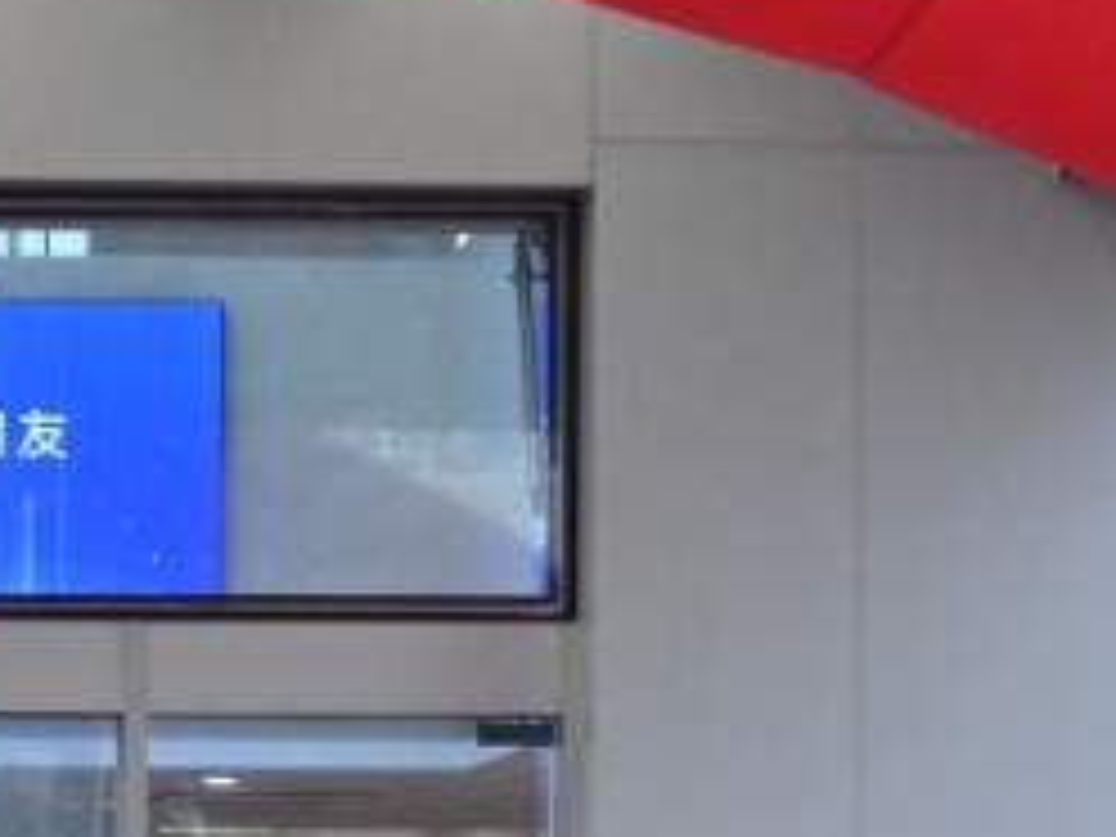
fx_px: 6609
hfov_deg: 9.4
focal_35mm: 205
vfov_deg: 7.2
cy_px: 963
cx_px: -567
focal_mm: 33
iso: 2000
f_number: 8
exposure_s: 1/200
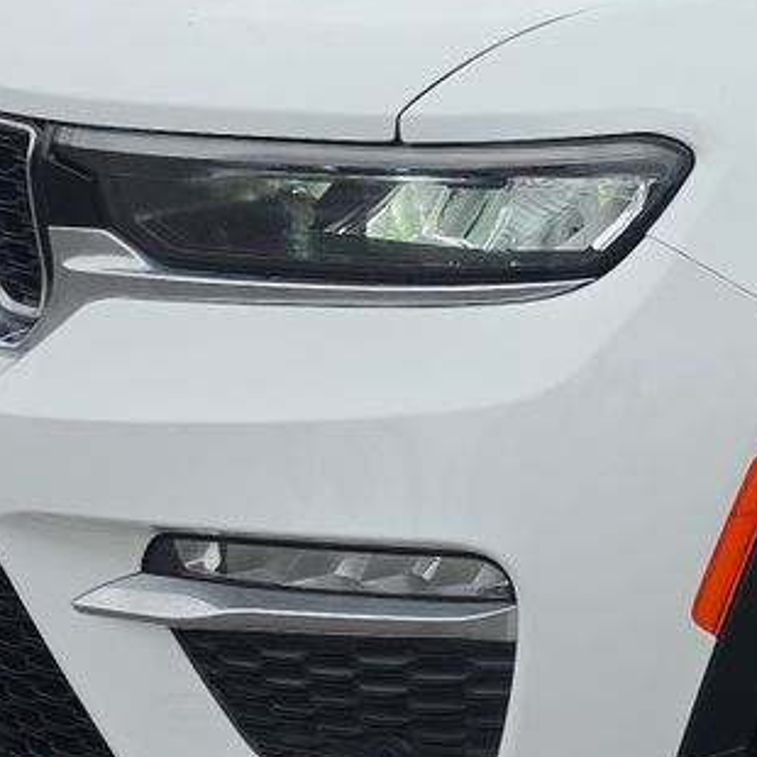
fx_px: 2598
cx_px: 1145
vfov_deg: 16.6
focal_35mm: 105
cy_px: 378
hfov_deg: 15.3
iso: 63
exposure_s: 1/3108
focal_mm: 6.5
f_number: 1.4
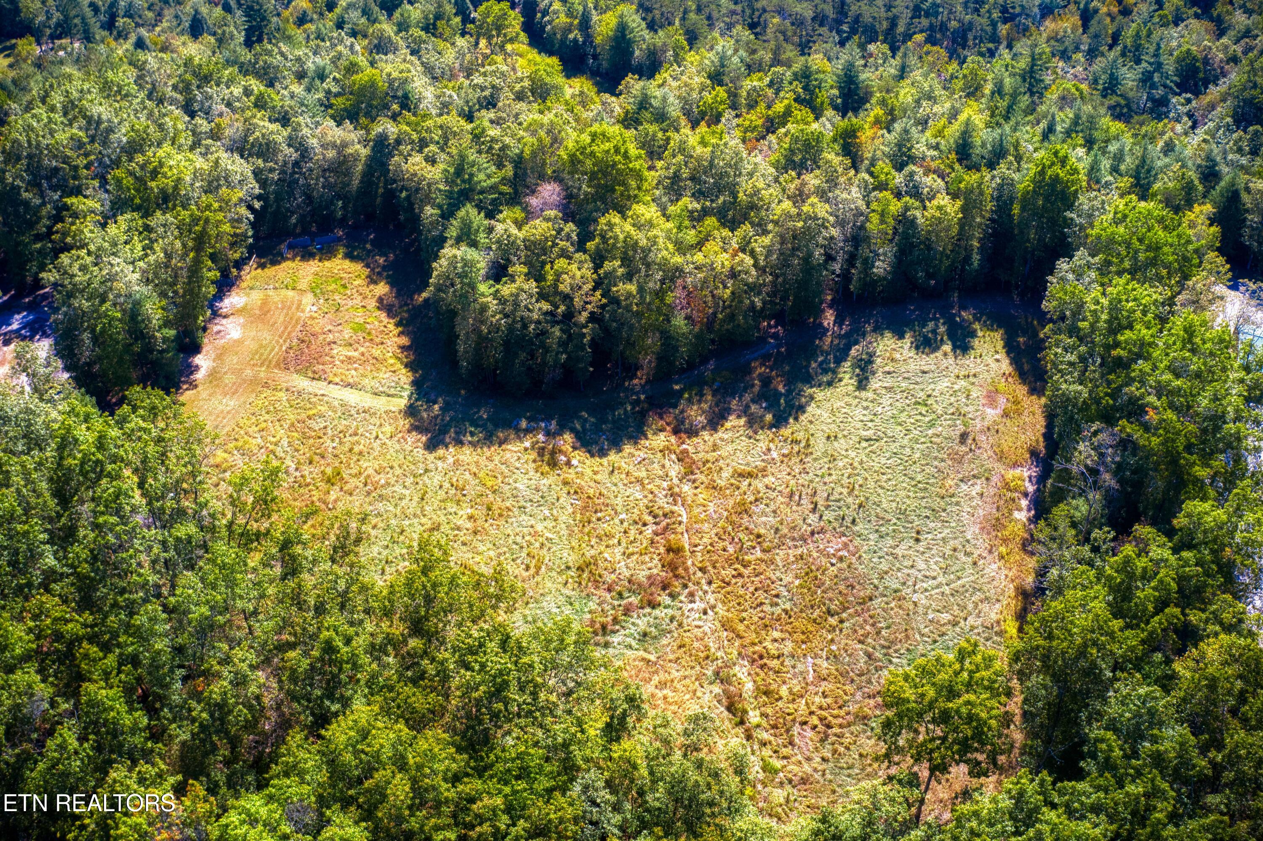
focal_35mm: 28
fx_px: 982
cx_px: 632
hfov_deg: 65.5
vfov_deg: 46.4
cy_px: 420
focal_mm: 10.26
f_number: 5
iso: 400
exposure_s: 1/60
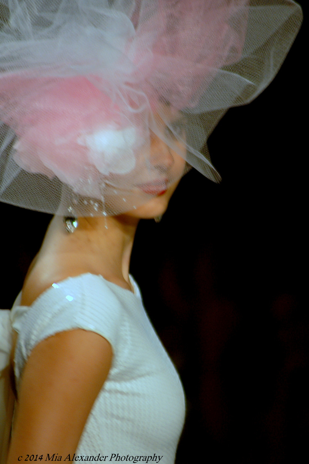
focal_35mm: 450
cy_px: 232
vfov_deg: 4.6
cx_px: 154
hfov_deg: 3.0
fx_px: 5804
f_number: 6.3
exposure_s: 1/125
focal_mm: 300
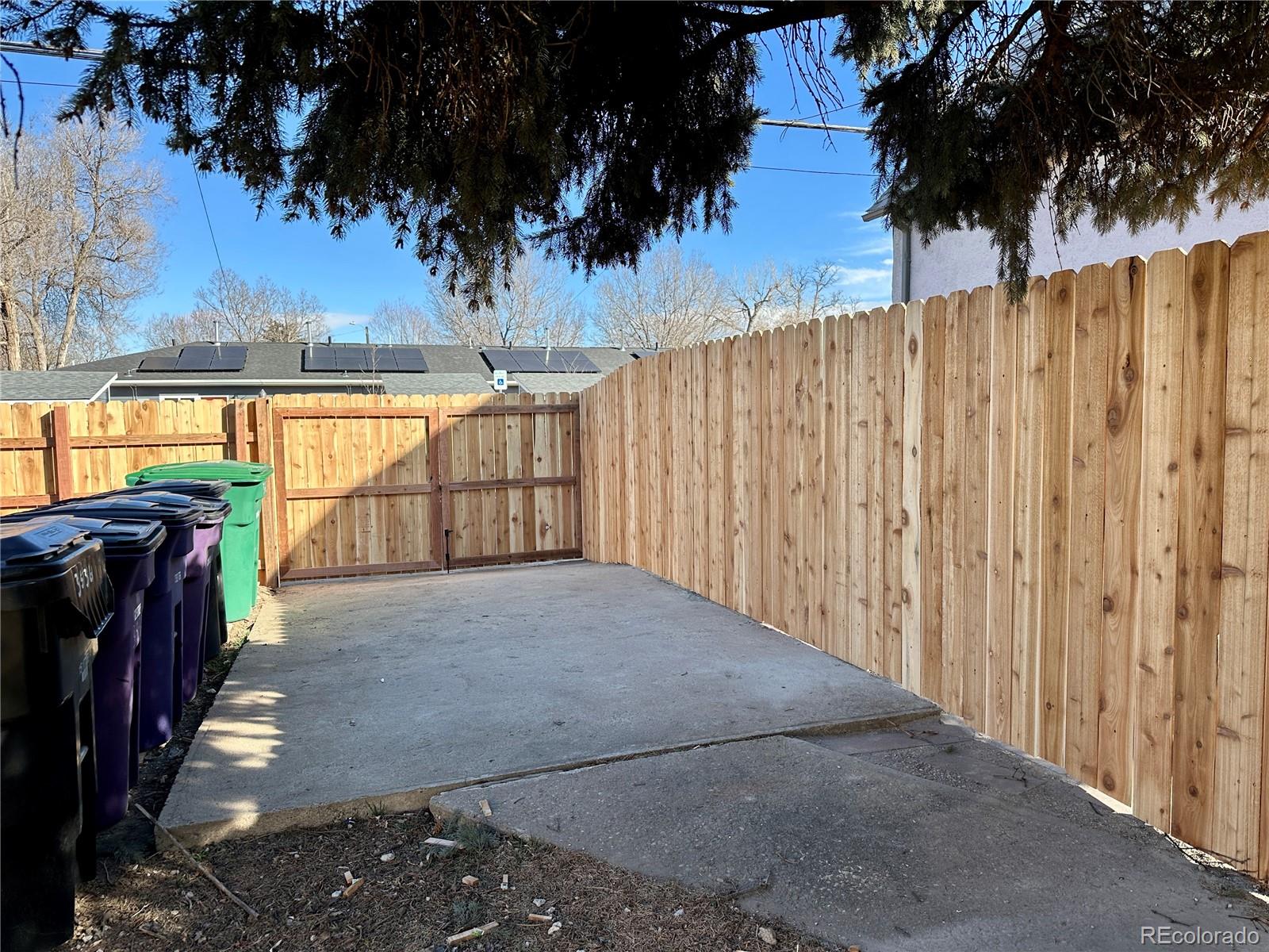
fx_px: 880
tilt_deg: -4.1
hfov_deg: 71.6
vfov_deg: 56.8
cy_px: 476
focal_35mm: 24
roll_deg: +0.6
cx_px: 634
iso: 80
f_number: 1.78
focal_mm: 6.86
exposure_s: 1/1541
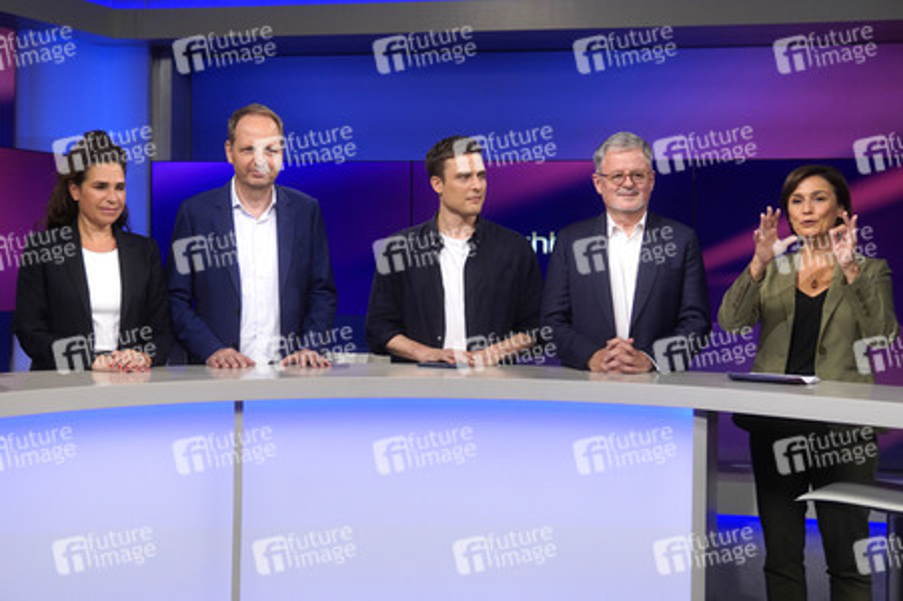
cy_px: 300
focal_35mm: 45
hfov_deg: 43.6
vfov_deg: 29.8
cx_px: 452
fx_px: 1128
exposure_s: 1/640
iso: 640
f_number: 1.8
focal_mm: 30
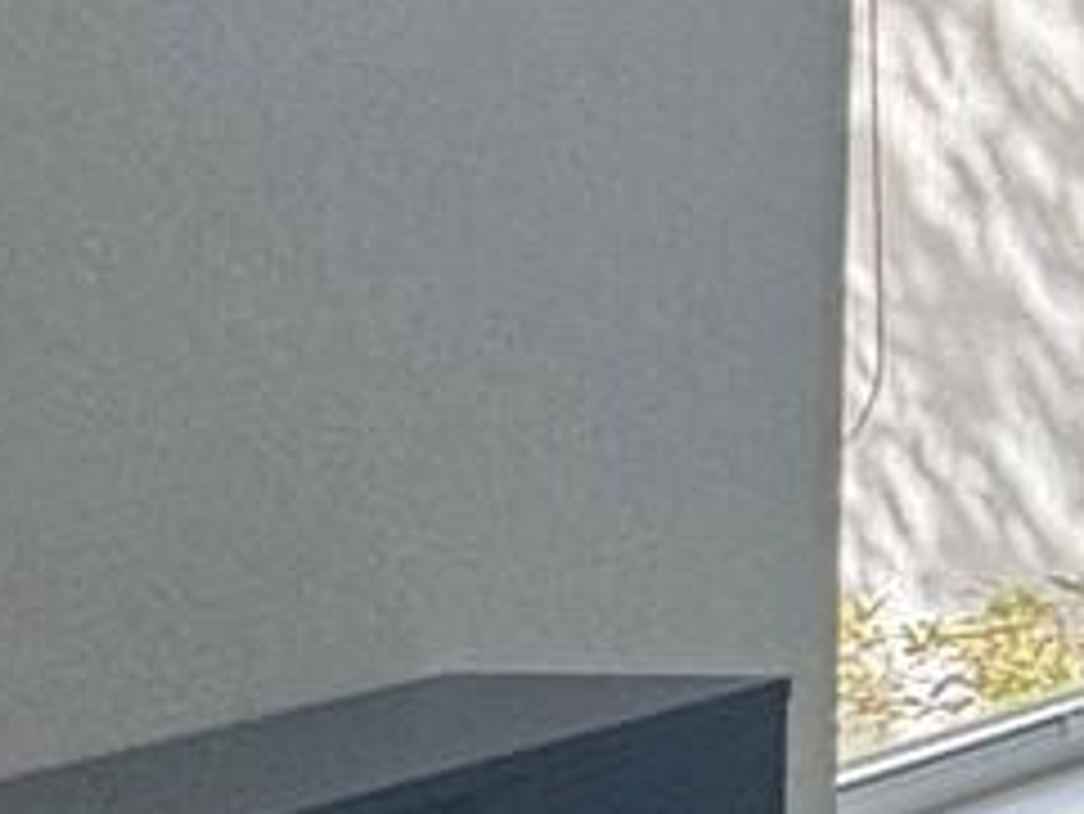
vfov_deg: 15.4
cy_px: -112
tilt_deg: +0.4
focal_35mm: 93
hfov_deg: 11.4
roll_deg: -0.2
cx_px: 3283
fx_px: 2914
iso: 100
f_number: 2.2
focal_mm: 2.22
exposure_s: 1/120
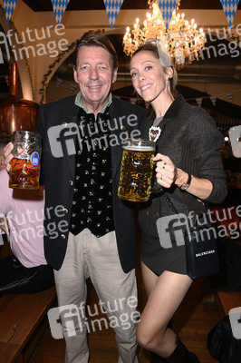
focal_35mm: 28
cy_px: 182
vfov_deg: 65.5
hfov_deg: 46.3
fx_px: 282
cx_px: 120
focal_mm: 28
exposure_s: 1/60
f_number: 5.6
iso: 1600
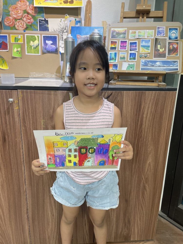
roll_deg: +0.3
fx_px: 183
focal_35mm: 26
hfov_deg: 53.1
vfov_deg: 67.3
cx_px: 92
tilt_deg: -15.2
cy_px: 122
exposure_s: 1/100
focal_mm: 4.2
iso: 100
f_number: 1.6
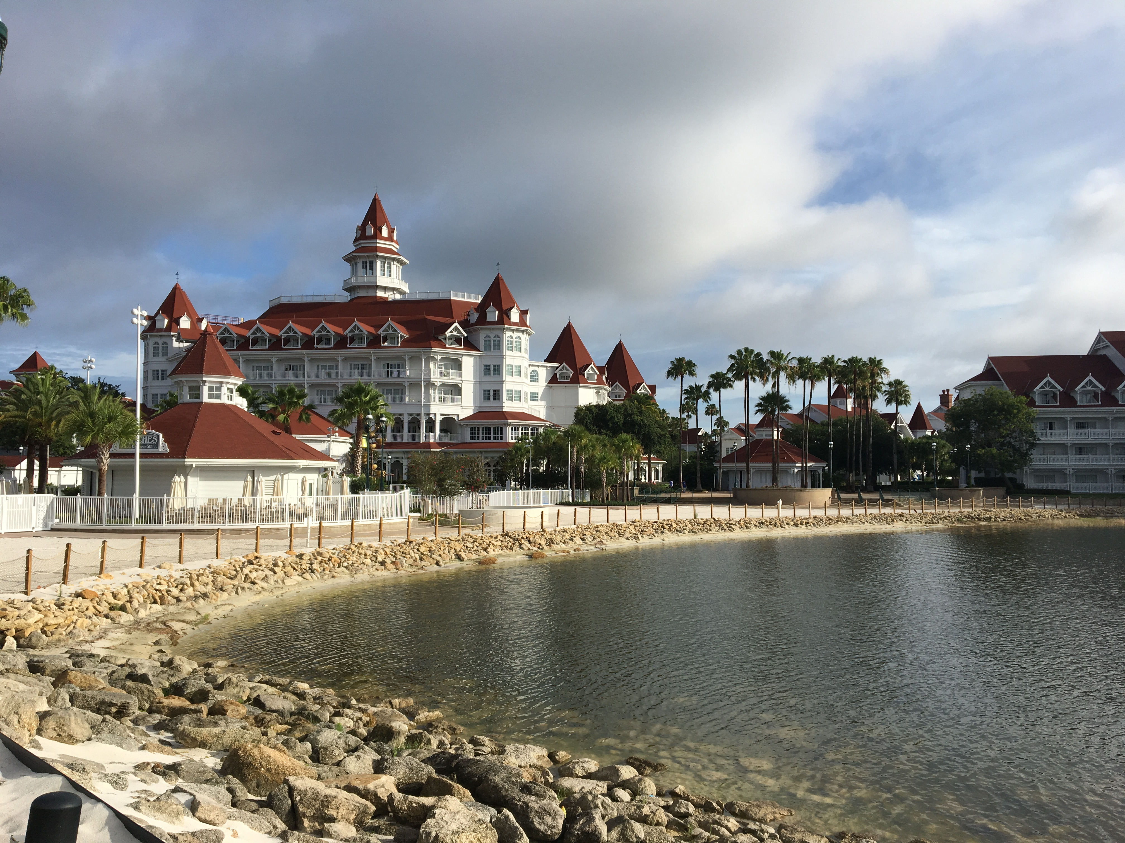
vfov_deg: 48.2
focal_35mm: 29
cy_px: 422
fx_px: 942
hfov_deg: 61.7
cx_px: 562
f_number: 2.2
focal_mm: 4.15
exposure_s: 1/1832
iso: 25
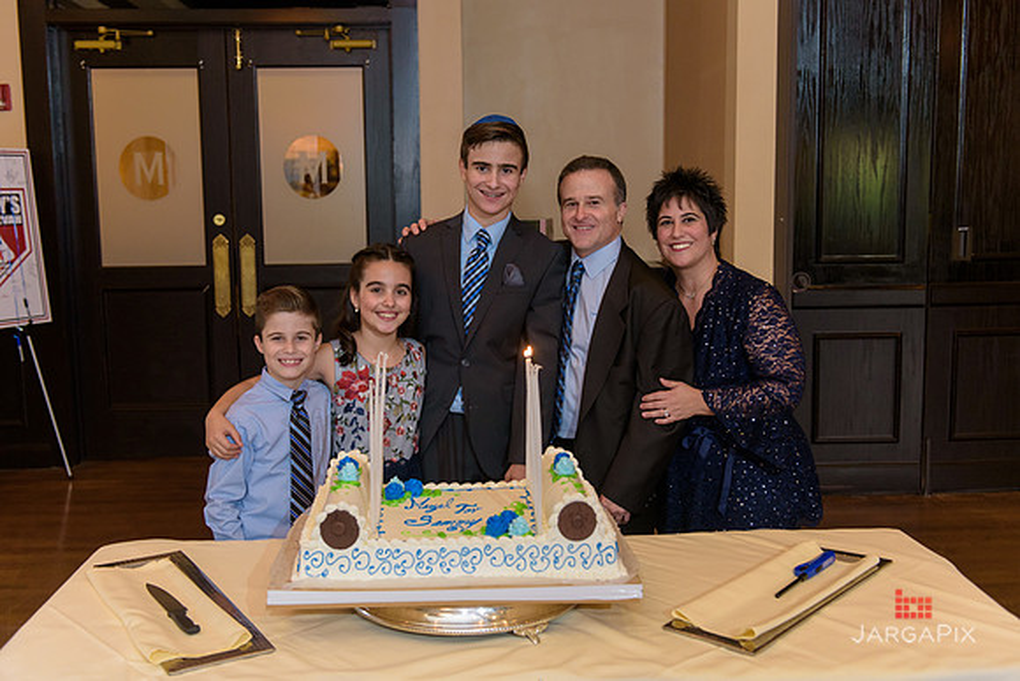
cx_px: 510
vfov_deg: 35.1
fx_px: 1077
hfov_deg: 50.7
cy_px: 340
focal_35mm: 38
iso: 1600
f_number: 3.2
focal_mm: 38
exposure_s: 1/125
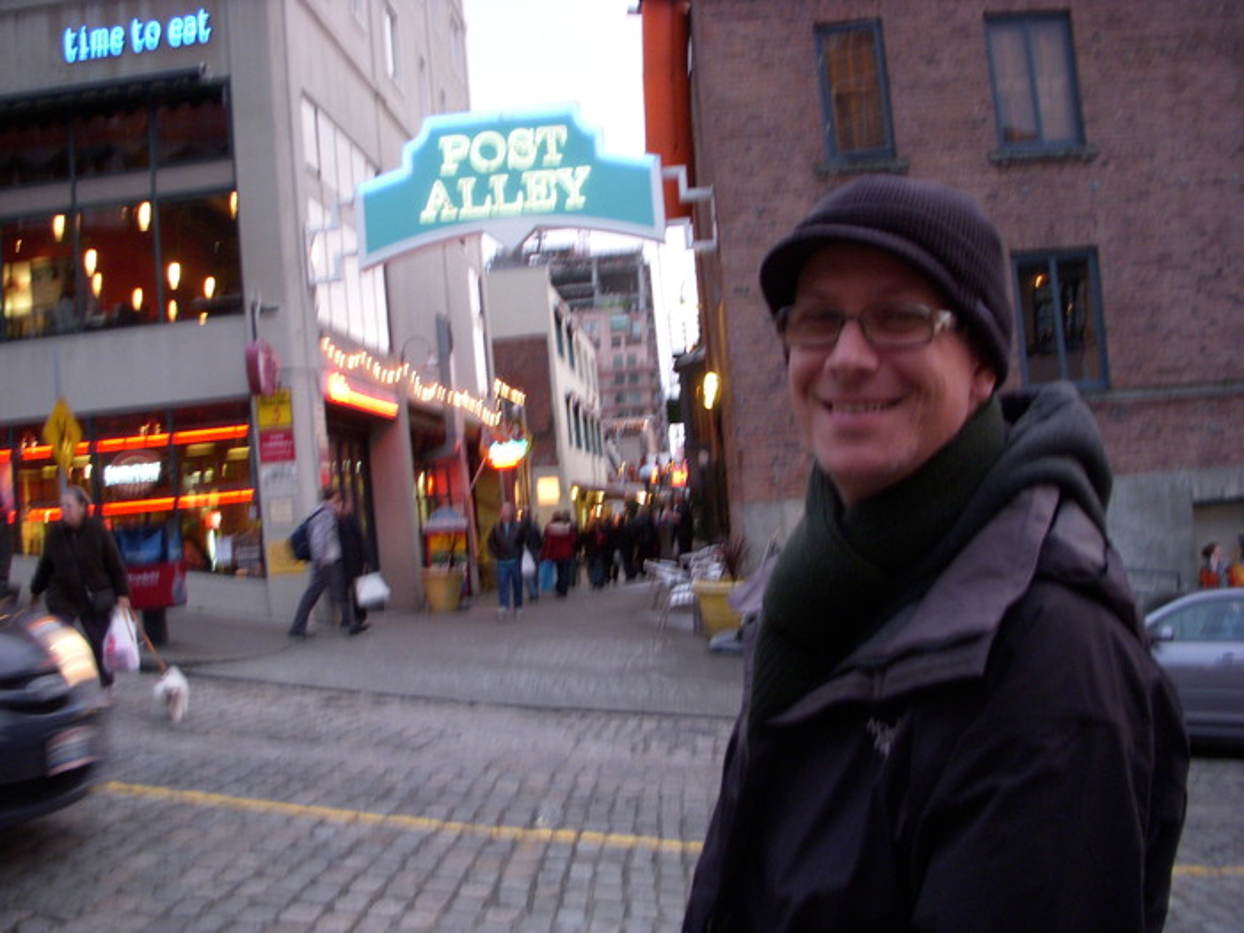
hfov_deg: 49.0
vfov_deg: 37.7
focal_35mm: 38
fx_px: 1366
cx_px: 622
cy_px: 466
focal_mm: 6.3
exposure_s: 1/15
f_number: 3.3
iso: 200
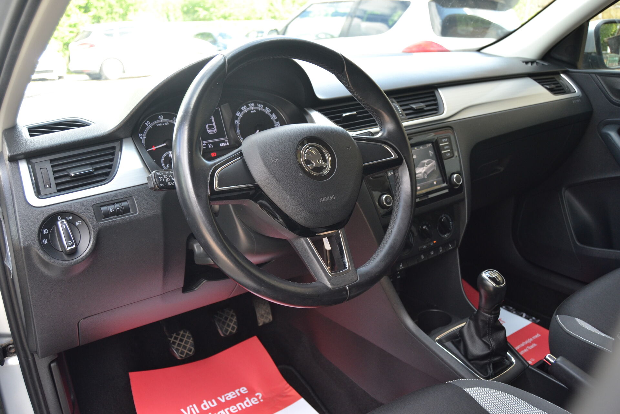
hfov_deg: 61.9
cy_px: 207
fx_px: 517
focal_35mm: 30
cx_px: 310
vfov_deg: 43.6
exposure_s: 1/125
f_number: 5.6
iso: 400
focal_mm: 20
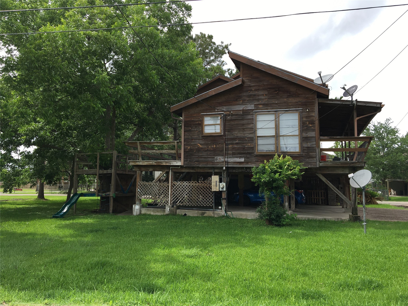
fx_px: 342
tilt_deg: +5.9
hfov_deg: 61.7
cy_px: 153
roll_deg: -0.6
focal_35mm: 29
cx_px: 204
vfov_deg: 48.2
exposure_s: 1/635
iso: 25
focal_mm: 4.15
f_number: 2.2
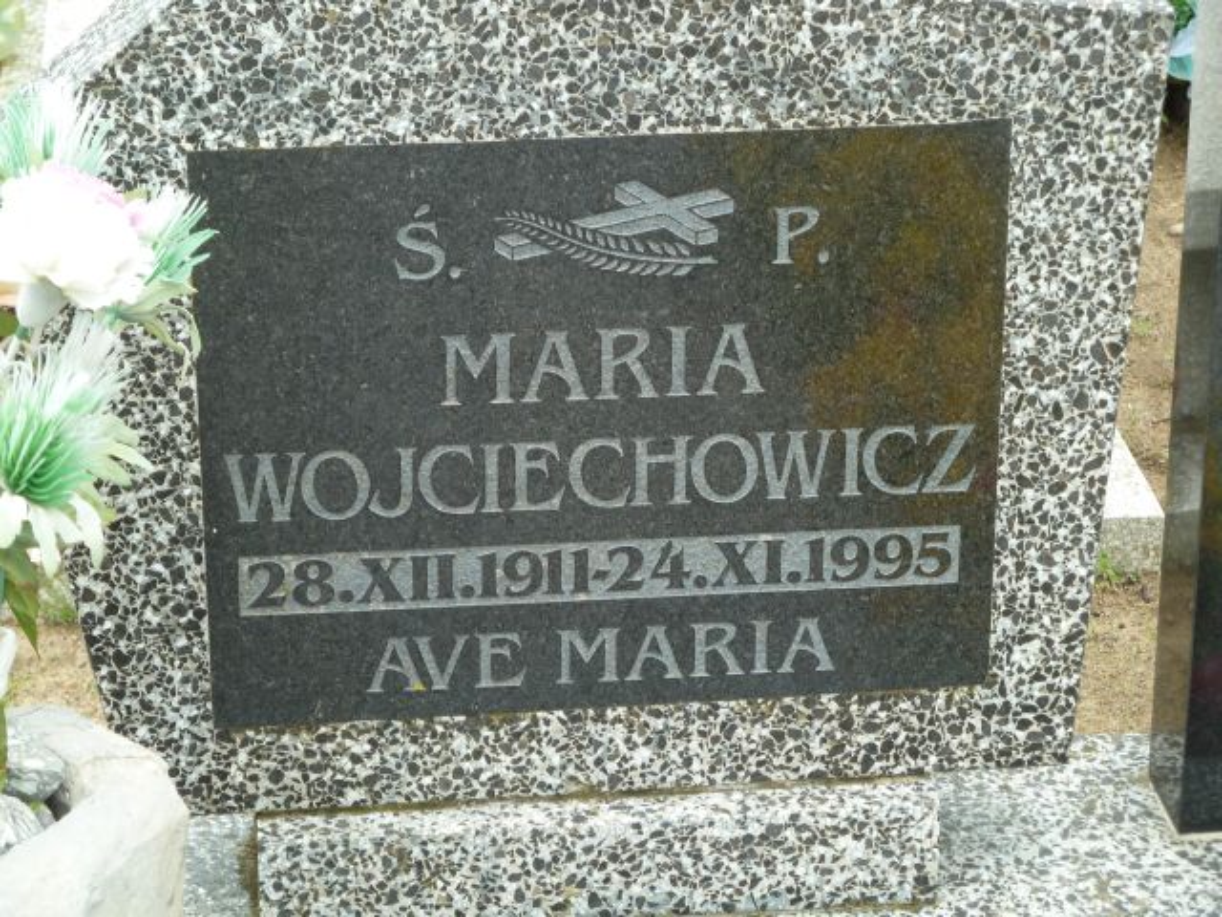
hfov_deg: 17.7
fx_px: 3918
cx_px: 611
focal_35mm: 111
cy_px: 458
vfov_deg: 13.3
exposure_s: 1/80
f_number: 4.4
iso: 80
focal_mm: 18.2
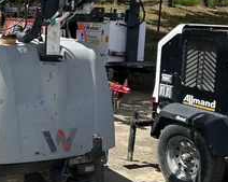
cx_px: 10
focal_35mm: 66
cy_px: 58
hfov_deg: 27.4
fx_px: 445
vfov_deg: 23.0
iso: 50
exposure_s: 1/3077
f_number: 1.5
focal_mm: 5.7
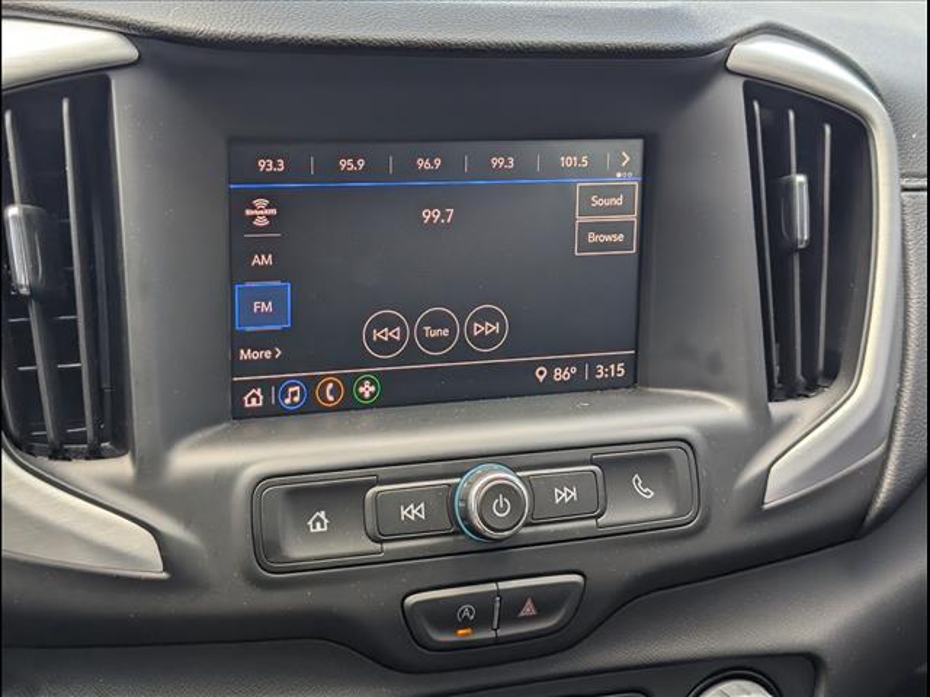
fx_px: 1316
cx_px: 465
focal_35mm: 49
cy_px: 348
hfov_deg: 38.9
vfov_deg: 29.7
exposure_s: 1/200
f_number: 1.68
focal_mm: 6.9
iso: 59
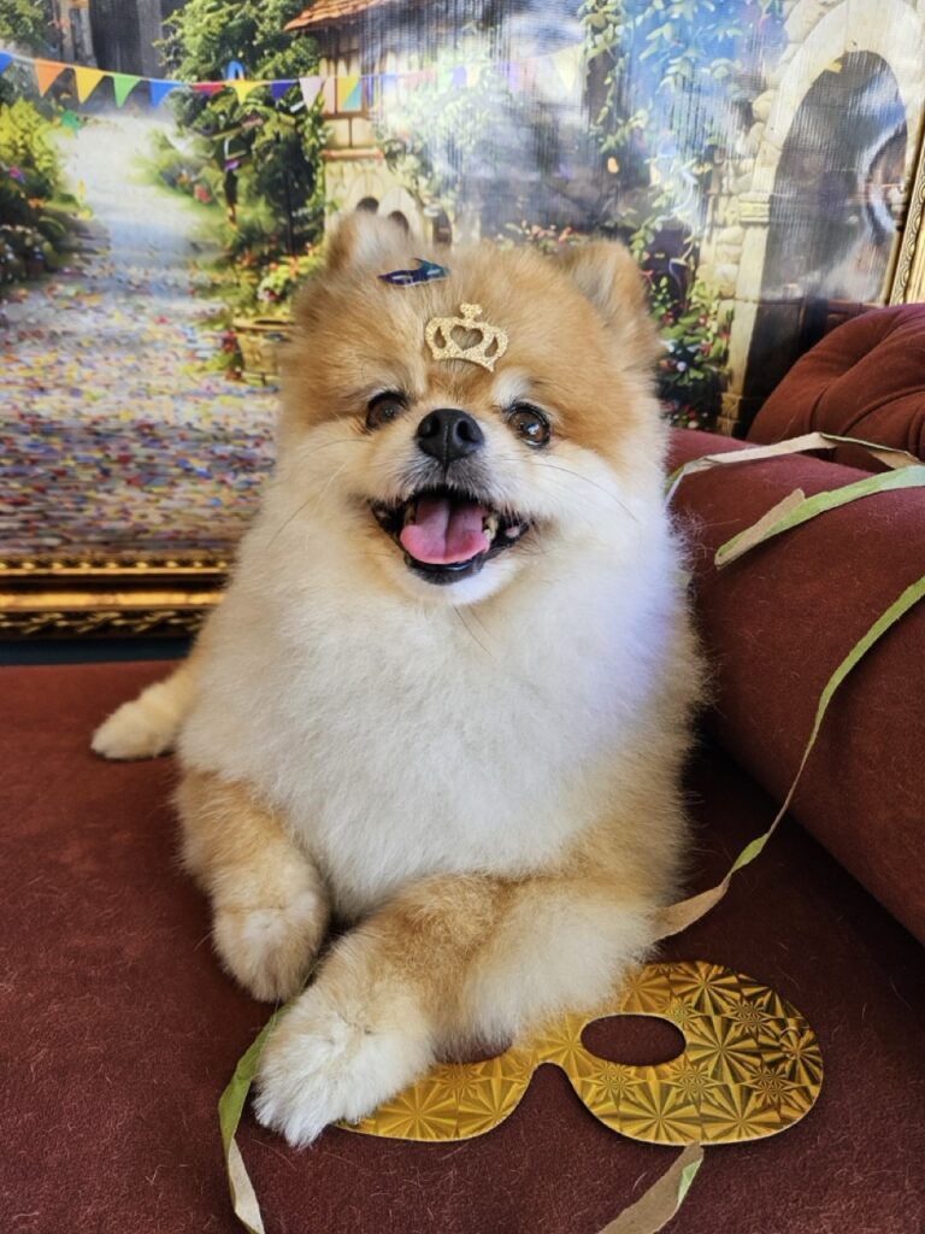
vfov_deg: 73.9
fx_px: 819
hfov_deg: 58.9
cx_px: 462
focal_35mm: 23
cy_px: 617
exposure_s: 1/120
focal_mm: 5.4
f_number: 1.8
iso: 64
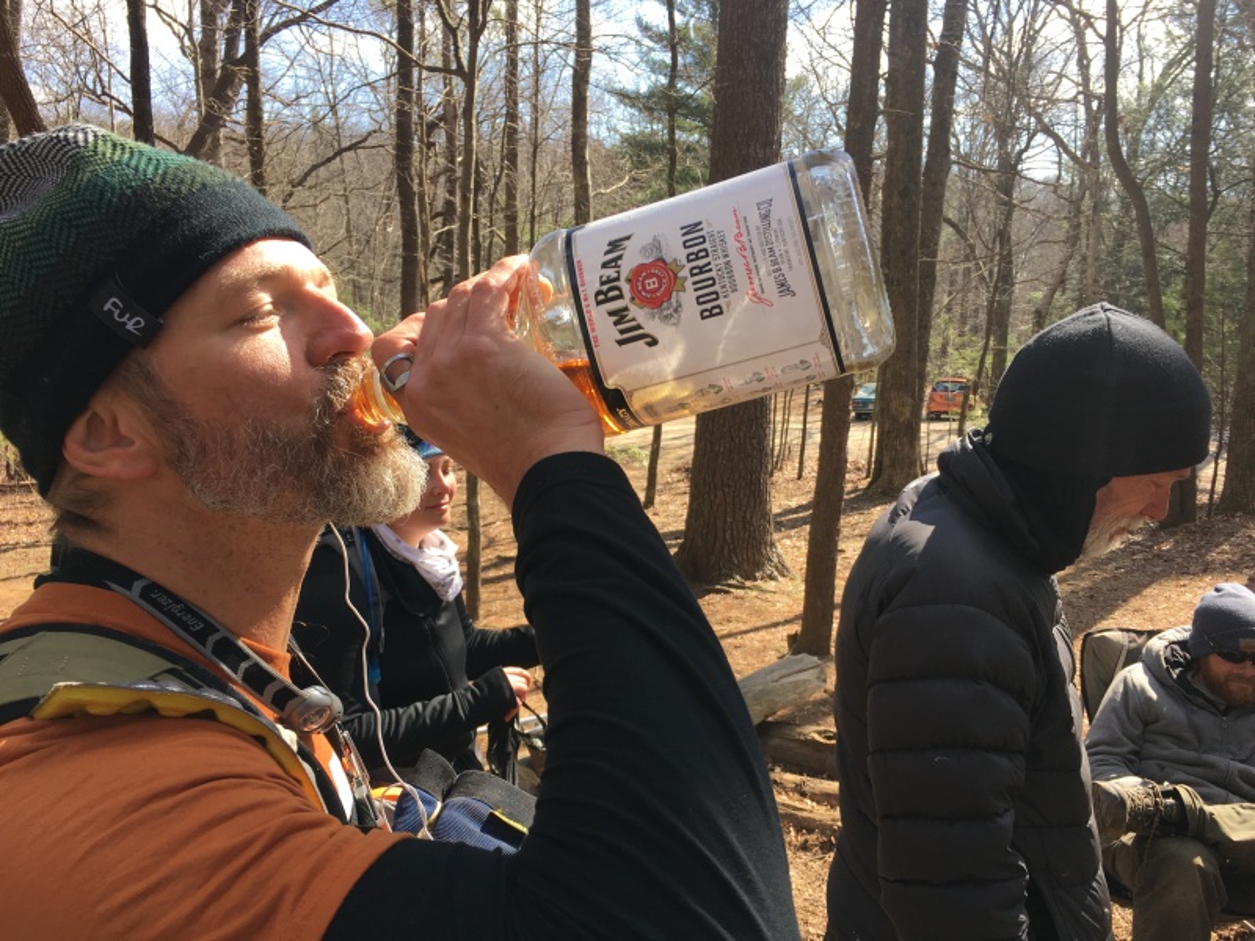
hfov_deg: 61.7
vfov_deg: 48.2
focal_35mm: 29
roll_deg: +0.8
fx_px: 1051
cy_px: 470
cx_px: 628
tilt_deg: -8.0
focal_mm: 4.15
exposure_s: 1/411
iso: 25
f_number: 2.2
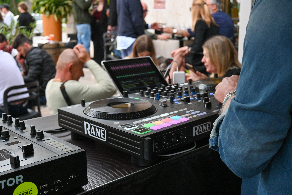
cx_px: 146
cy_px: 98
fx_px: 353
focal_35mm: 44
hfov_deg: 45.0
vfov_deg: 30.8
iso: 640
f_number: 4.8
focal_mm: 29
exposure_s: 1/250
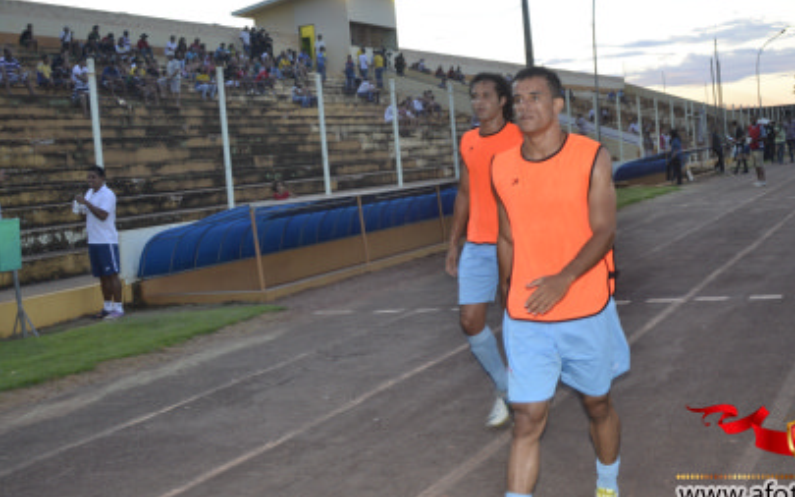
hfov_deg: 40.9
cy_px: 209
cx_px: 471
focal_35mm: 49
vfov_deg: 26.3
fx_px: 1062
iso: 400
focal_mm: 26
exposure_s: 1/60
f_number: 3.8
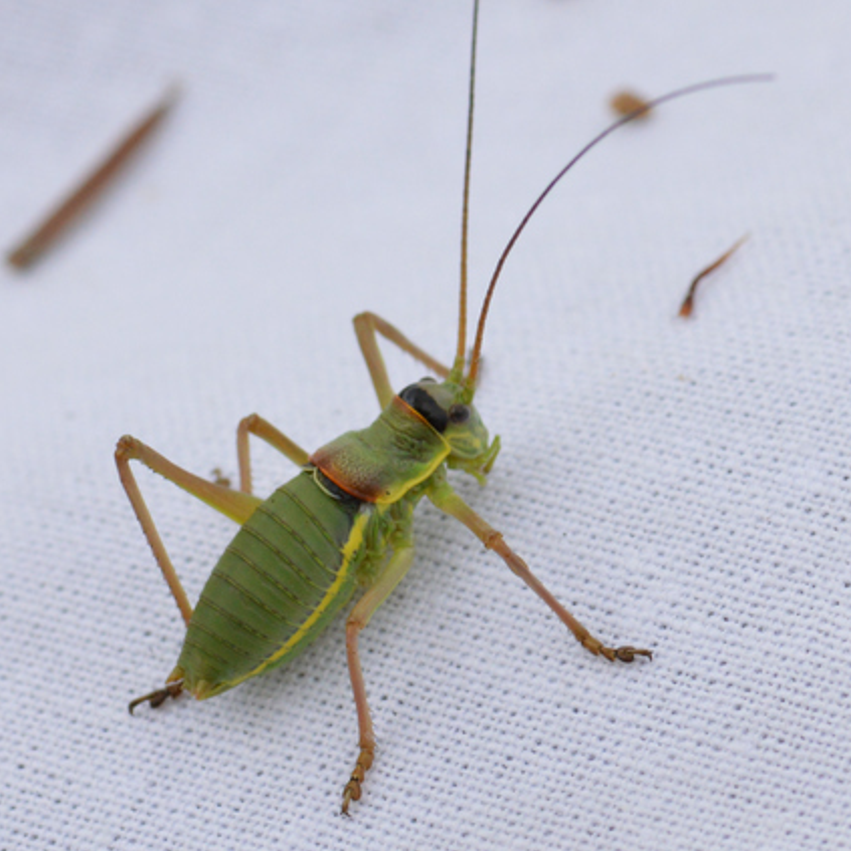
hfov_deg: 9.1
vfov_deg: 9.1
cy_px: 284
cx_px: 424
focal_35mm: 193
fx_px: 5368
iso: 800
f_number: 13
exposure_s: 1/1000
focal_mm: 100
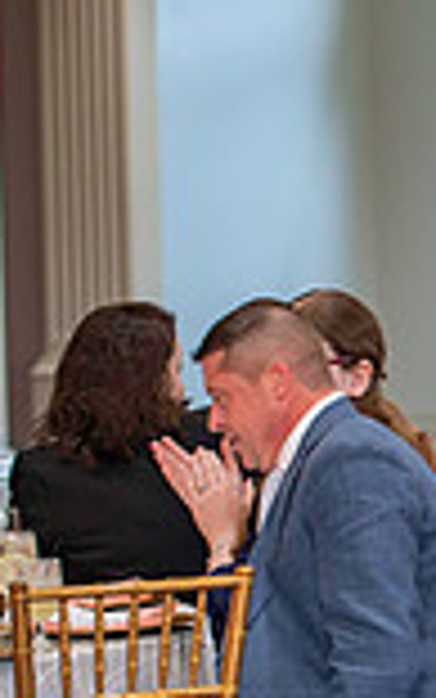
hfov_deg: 4.8
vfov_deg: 7.9
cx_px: 1101
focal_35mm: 266
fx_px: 5052
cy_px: 423
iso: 800
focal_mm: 70
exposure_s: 1/125
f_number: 2.8
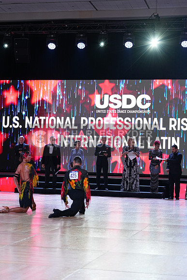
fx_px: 545
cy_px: 140
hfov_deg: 19.5
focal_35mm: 70
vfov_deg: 28.8
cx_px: 94
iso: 1000
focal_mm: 70
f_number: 4
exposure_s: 1/400
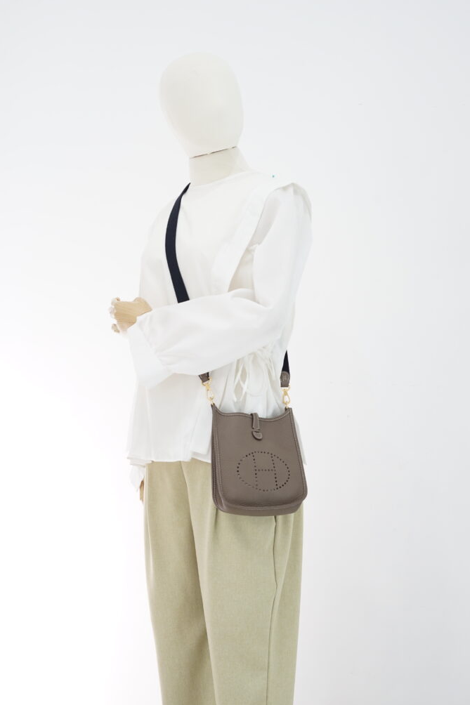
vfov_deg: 38.9
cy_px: 347
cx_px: 239
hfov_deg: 26.5
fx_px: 999
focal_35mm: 51
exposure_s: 1/10
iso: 640
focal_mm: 50
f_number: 6.3
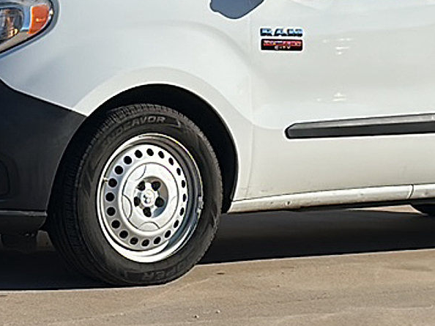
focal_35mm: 97
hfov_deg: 20.2
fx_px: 1218
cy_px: 36
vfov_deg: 15.1
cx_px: 261
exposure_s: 1/9091
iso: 80
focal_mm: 6.86
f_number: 1.78
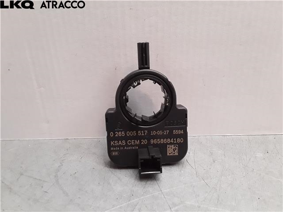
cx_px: 142
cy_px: 106
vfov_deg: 49.7
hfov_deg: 63.4
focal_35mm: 28
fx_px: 229
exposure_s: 1/100
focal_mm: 2.91
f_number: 1.9
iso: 100
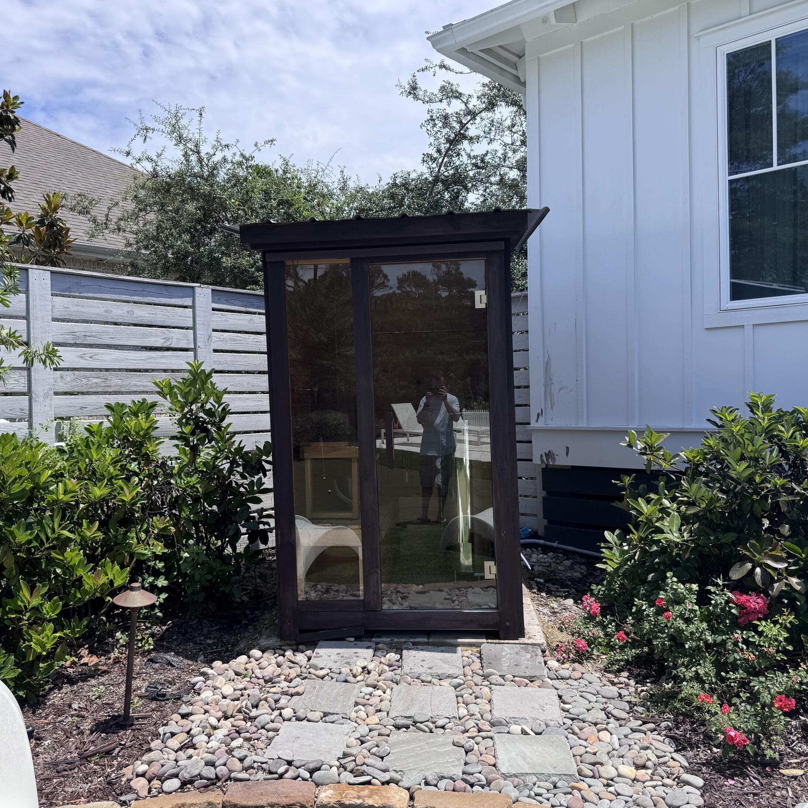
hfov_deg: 55.6
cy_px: 413
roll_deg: +1.0
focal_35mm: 29
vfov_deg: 55.6
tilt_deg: -0.8
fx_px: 766
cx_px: 382
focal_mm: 6.76
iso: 80
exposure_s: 1/3802
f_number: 1.78
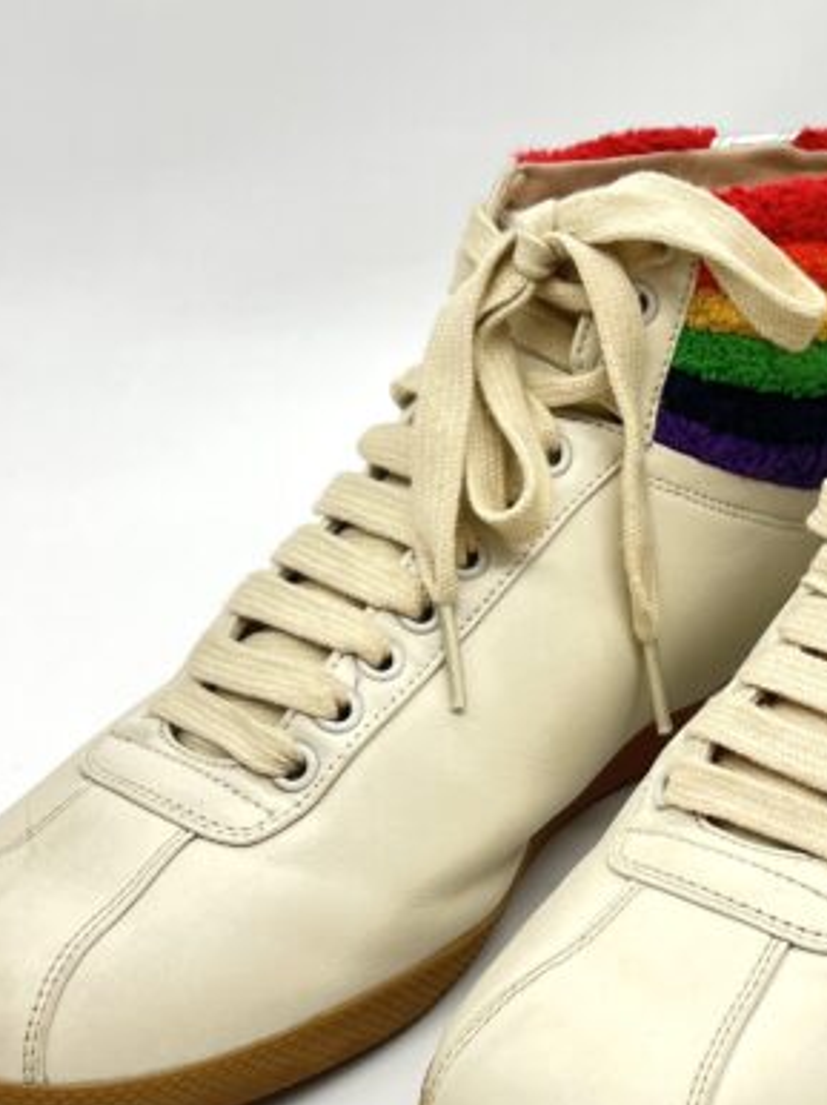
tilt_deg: -27.6
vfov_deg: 28.2
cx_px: 710
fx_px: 2200
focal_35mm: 69
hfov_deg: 20.9
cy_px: 570
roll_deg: +0.3
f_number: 1.5
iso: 40
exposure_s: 1/100
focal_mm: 5.7
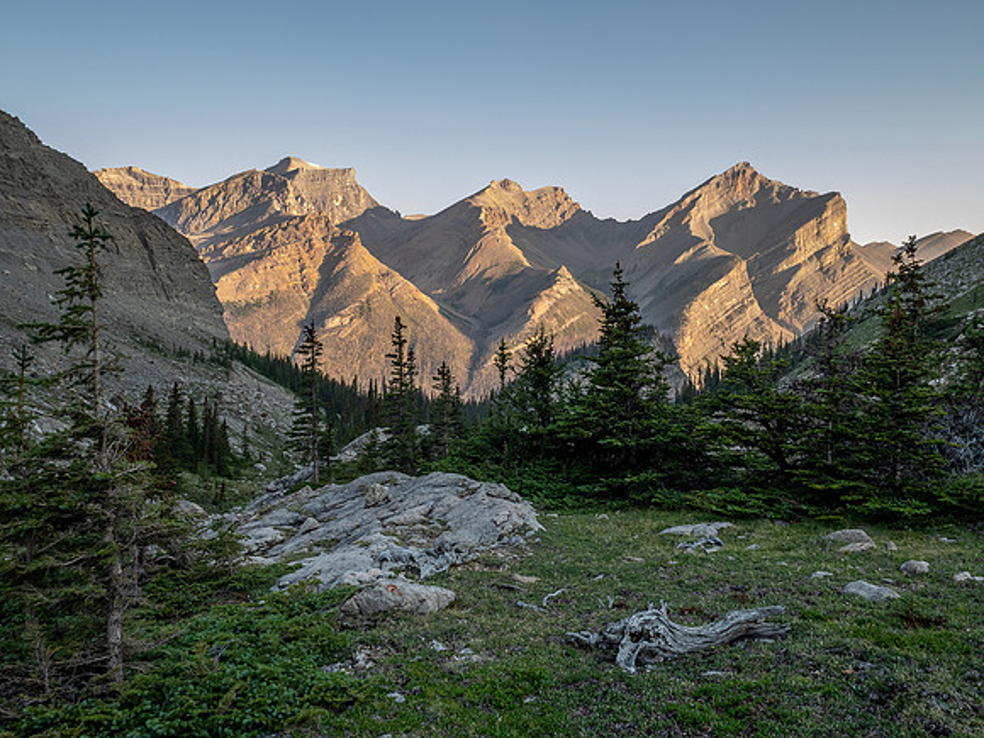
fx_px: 910
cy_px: 369
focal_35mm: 32
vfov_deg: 44.2
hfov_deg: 56.8
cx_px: 492
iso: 250
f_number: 8
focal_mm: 16
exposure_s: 1/60
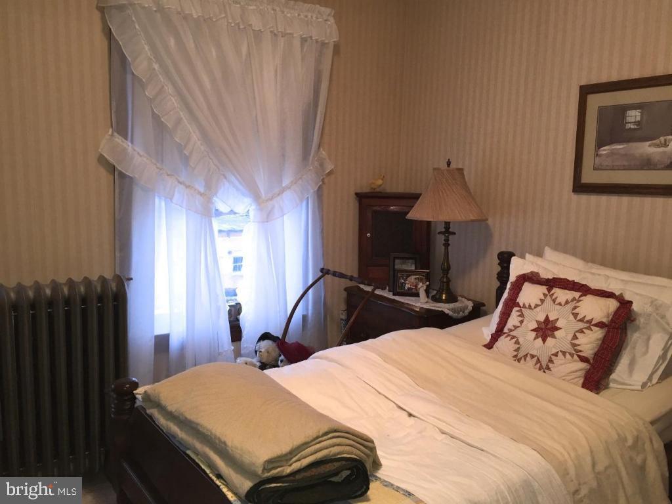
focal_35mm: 29
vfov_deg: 48.2
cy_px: 252
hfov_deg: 61.7
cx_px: 336
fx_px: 563
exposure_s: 1/30
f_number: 2.2
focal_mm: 4.15
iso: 80
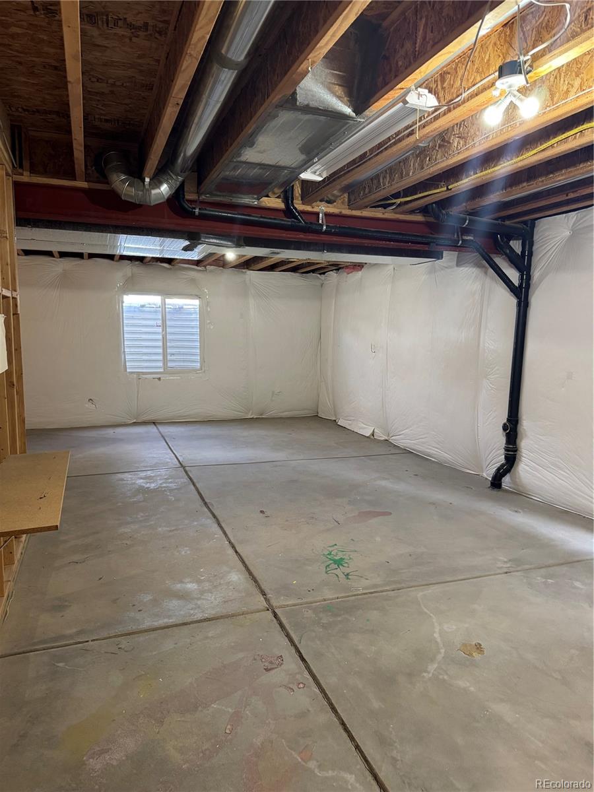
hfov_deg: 56.8
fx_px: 549
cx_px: 297
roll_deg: -0.7
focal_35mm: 24
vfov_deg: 71.6
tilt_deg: -6.7
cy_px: 396
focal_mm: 6.76
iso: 400
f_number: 1.78
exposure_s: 1/60
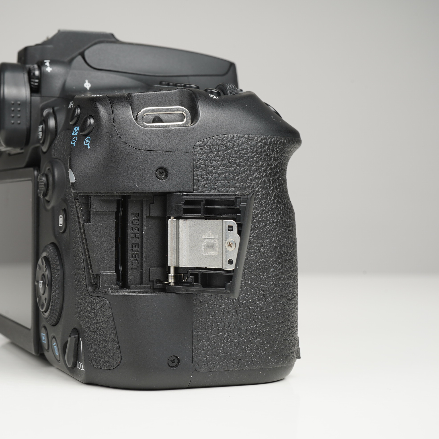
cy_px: 219
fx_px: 1004
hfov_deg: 24.6
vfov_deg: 24.7
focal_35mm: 70
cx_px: 153
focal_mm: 54
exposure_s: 1/160
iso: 160
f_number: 14
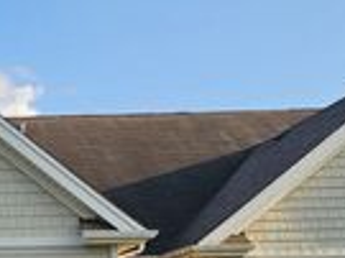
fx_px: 846
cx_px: -143
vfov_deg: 16.6
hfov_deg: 20.4
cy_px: 308
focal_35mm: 85
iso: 10
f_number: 1.7
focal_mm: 6.3
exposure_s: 1/485
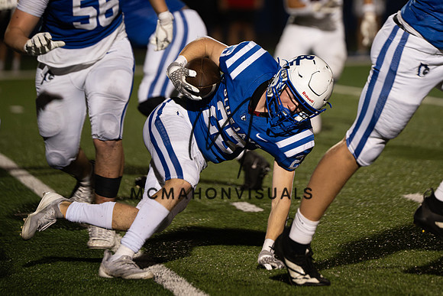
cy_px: 81
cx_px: 270
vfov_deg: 4.7
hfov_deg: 7.1
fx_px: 3572
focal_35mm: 290
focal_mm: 200
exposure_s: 1/1000
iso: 2500
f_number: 2.8
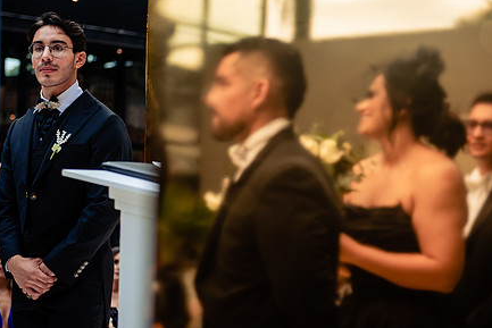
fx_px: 1135
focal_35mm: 83
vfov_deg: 16.5
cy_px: 127
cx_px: 253
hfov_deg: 24.5
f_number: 2.8
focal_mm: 62
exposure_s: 1/160
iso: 320
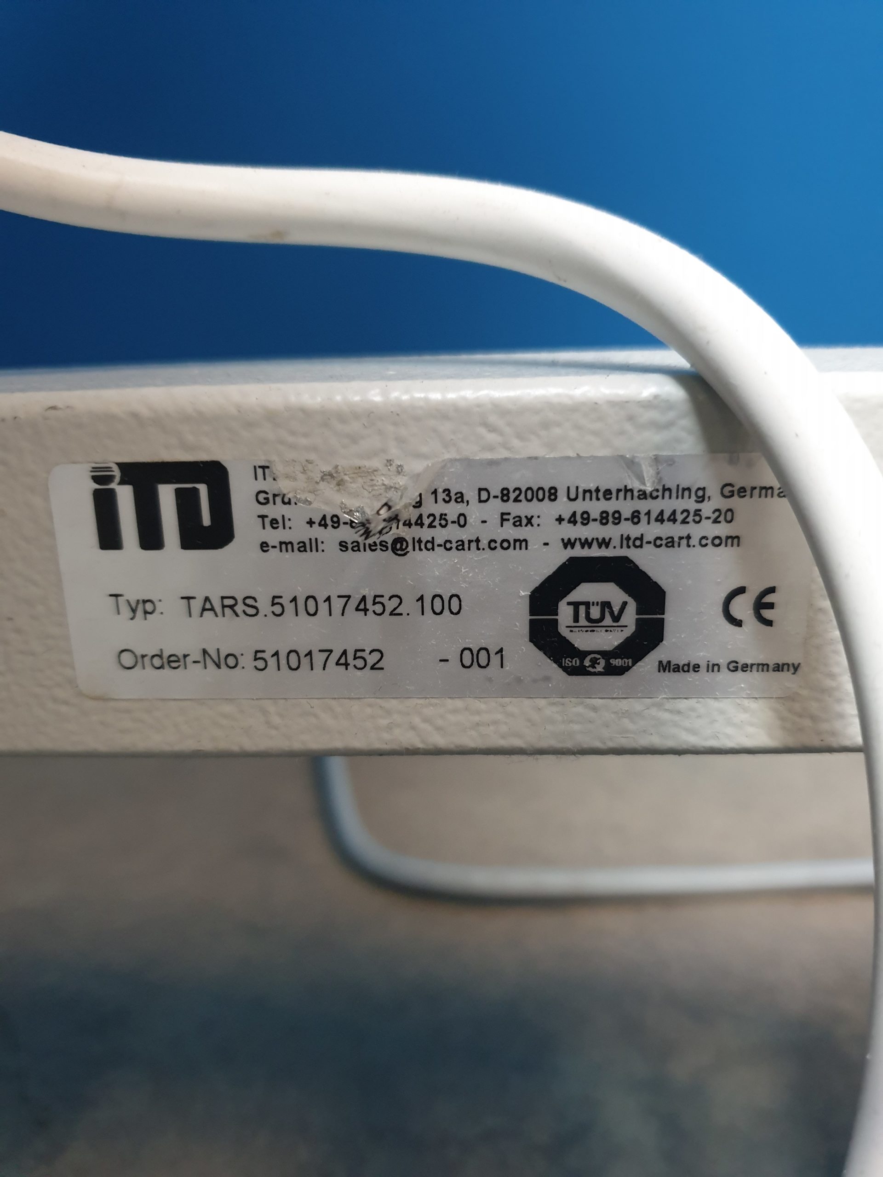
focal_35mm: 26
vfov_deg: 67.3
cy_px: 588
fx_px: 884
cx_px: 442
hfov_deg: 53.1
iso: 320
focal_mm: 4.3
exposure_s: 1/50
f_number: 1.5
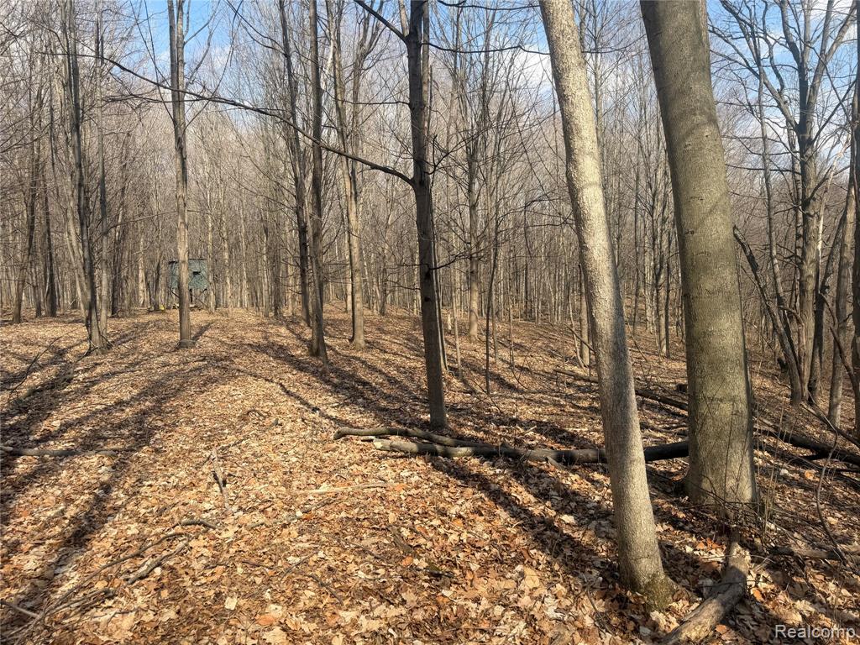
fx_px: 596
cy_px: 322
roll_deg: +2.4
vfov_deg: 56.8
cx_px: 430
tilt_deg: -4.5
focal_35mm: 24
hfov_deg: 71.6
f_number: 1.78
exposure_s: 1/3021
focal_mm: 6.76
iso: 80
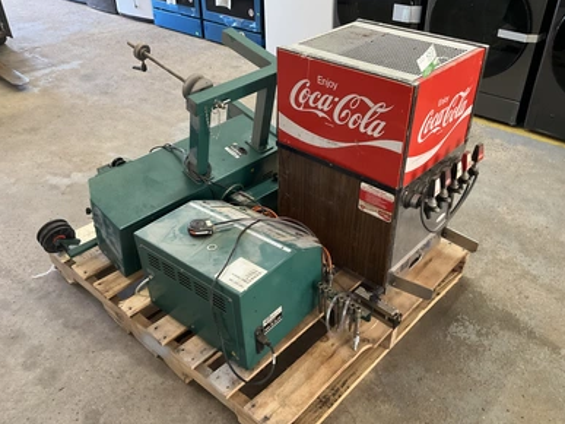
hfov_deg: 60.0
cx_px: 280
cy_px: 206
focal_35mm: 30
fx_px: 490
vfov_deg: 46.8
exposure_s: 1/60
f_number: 1.8
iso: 200
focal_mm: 3
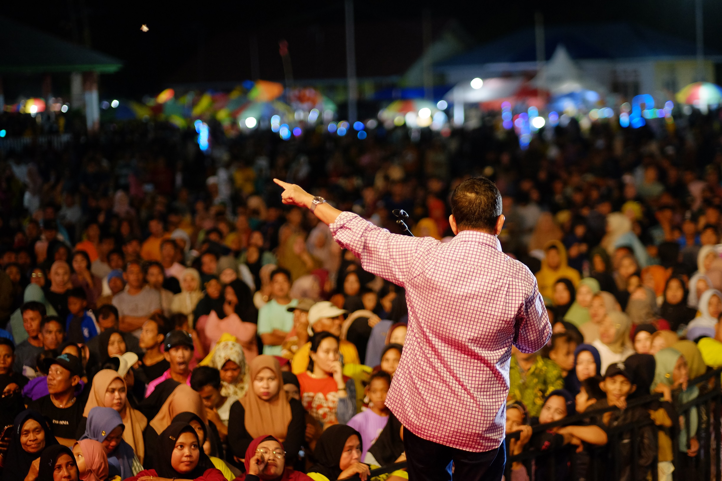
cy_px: 240
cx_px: 361
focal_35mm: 84
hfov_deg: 24.2
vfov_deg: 16.3
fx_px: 1685
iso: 1600
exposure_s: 1/180
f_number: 1.2
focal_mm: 56
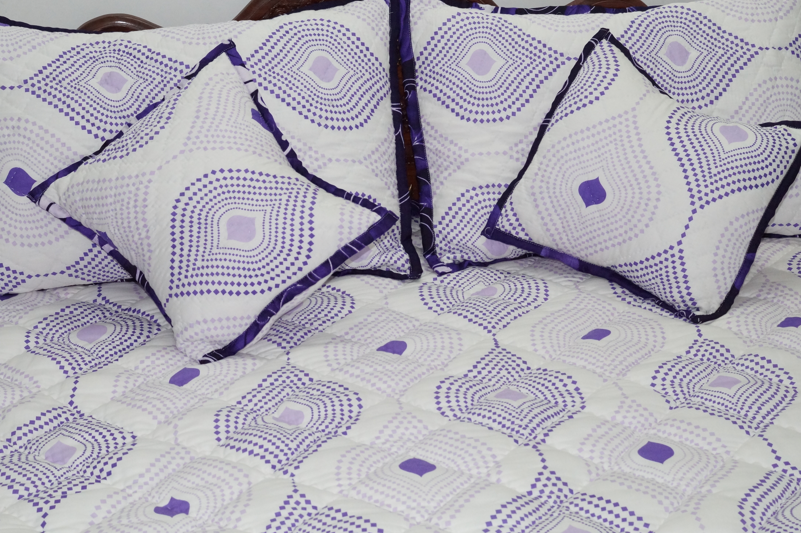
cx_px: 369
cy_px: 234
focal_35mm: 56
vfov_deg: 24.2
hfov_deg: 35.6
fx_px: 1245
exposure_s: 1/100
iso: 1600
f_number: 6.3
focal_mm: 30
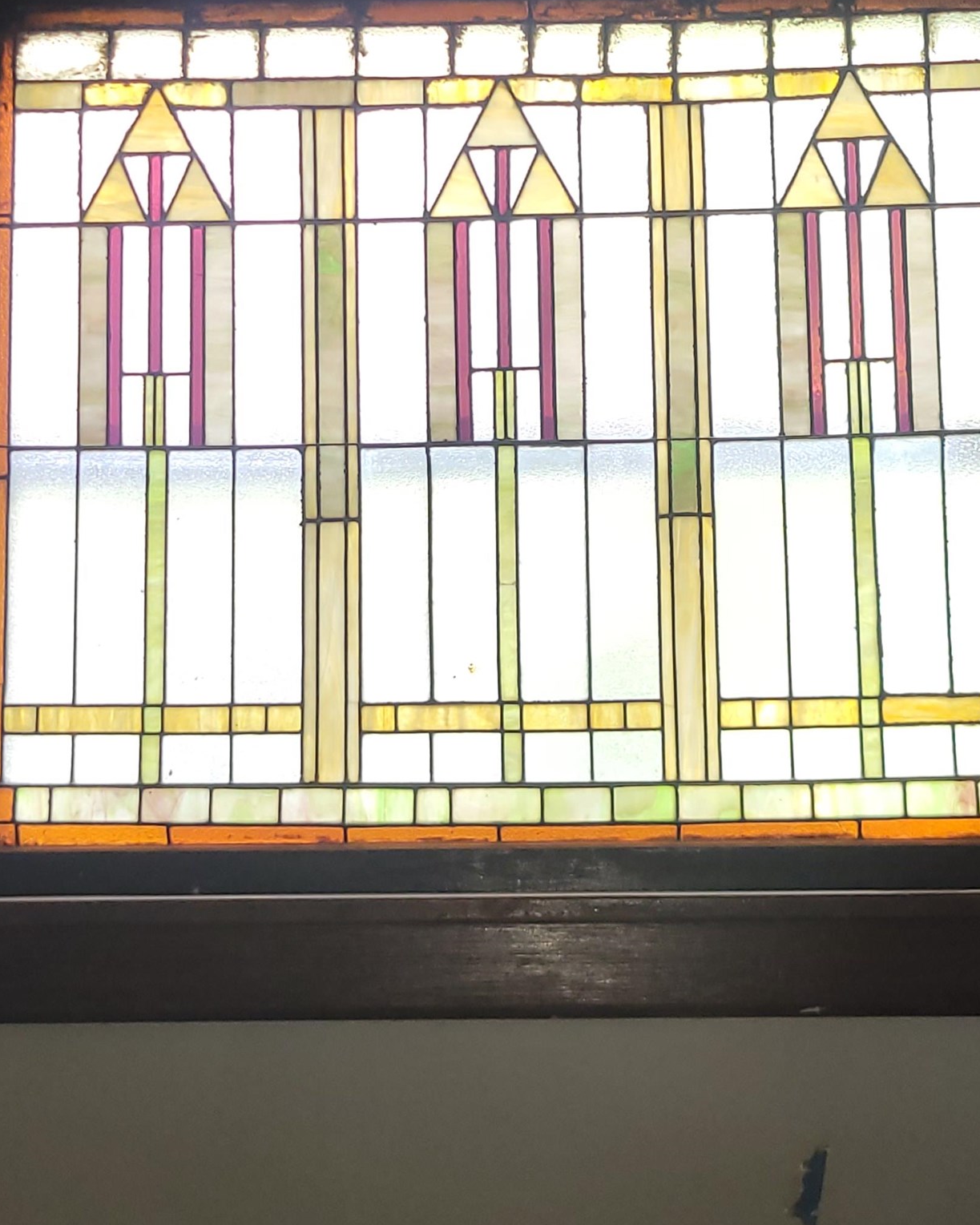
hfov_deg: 29.7
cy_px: 412
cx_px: 438
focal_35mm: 51
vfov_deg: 36.3
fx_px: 1849
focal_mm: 5.4
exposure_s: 1/60
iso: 80
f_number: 1.8
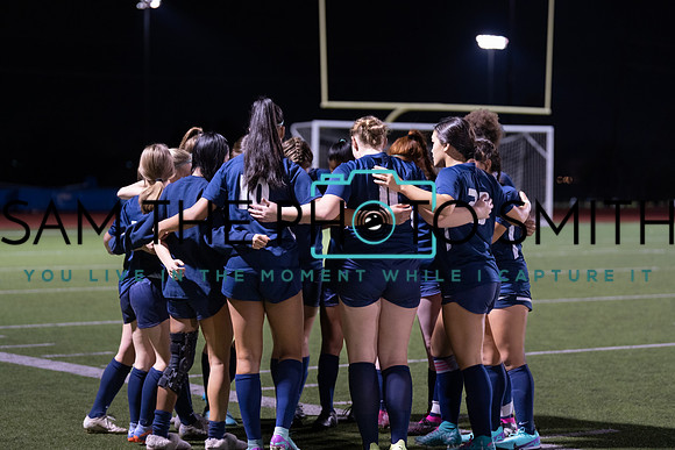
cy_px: 225
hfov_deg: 19.8
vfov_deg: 13.3
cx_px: 338
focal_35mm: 103
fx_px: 1932
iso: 2500
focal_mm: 103
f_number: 2.8
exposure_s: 1/250
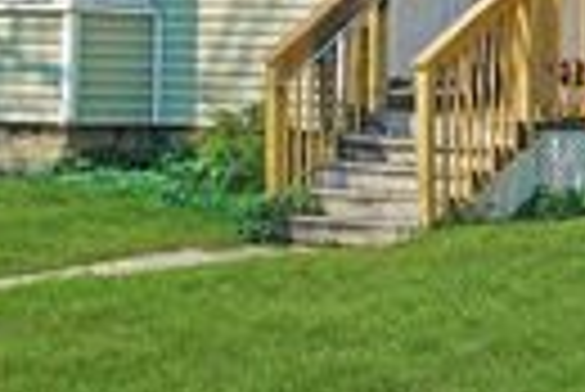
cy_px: -268
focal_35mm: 173
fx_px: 2814
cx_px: 680
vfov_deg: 7.7
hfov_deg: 11.7
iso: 100
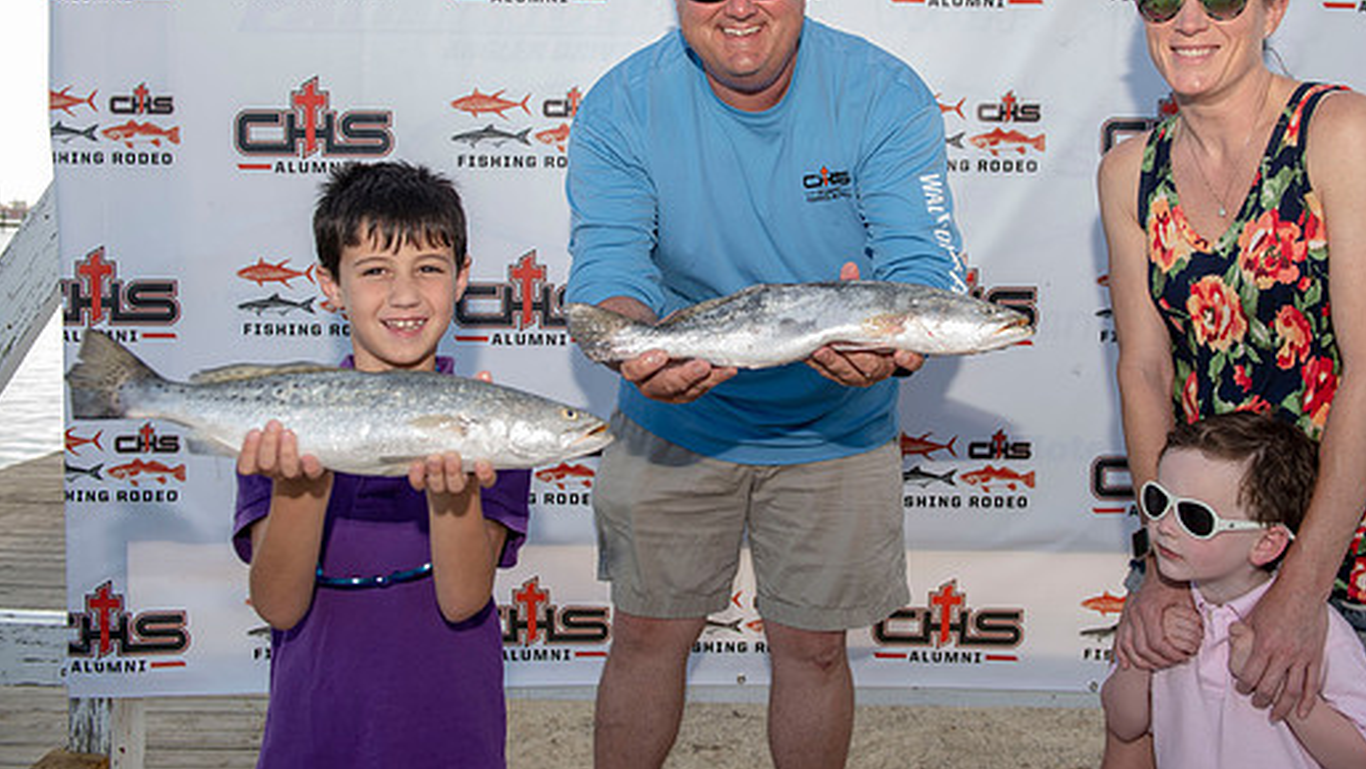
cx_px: 764
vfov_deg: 35.4
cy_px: 268
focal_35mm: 33
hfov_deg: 59.3
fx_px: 1196
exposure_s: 1/160
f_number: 5
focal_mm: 28
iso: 50
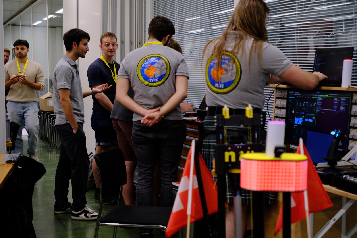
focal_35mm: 50
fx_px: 496
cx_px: 178
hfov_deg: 39.6
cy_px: 119
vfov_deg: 27.0
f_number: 3.2
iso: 1250
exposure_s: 1/125
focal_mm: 33
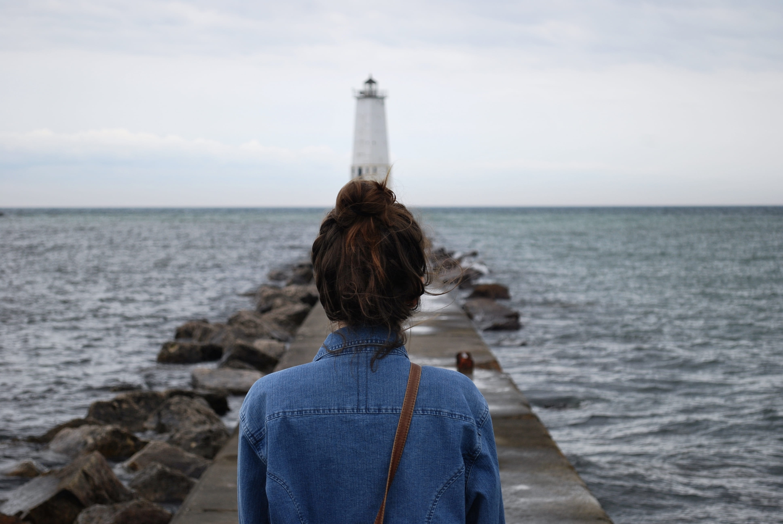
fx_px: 1797
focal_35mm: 82
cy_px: 262
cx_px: 392
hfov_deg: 24.6
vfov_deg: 16.6
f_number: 5.6
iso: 200
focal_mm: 55
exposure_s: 1/80
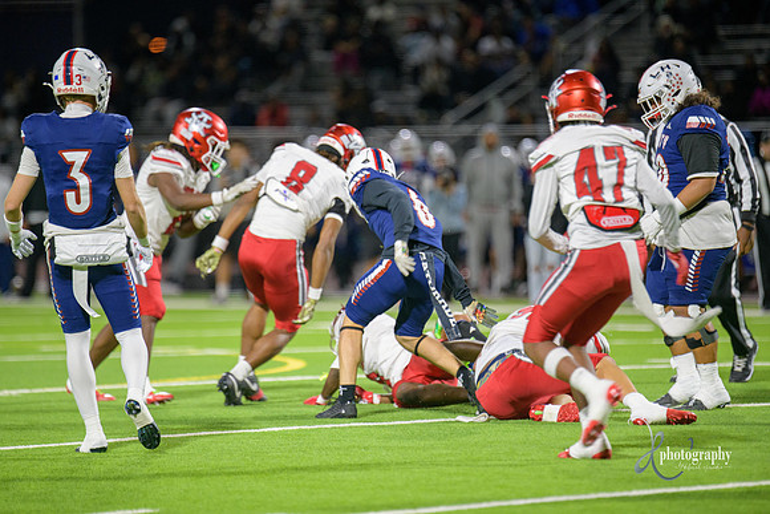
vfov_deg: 4.6
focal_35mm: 300
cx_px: 385
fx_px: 6418
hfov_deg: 6.9
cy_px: 257
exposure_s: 1/250
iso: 1250
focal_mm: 300
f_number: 2.8
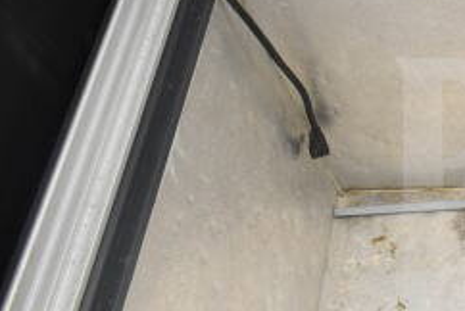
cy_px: 210
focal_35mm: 68
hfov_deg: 26.2
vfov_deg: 20.0
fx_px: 879
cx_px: 567
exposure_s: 1/60
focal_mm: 18
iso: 1600
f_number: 4
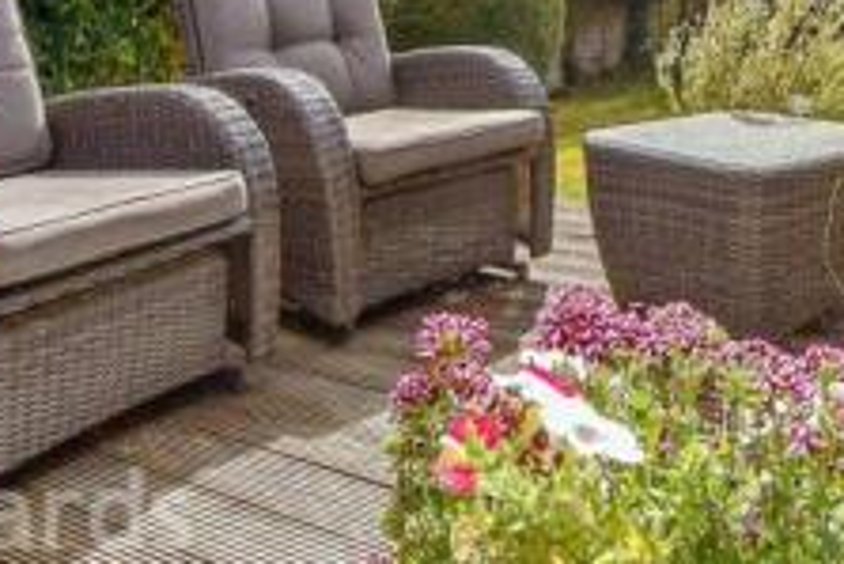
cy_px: -55
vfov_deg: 27.9
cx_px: 577
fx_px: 1032
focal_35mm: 44
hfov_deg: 43.7
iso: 250
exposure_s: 1/500
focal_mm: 10
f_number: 8
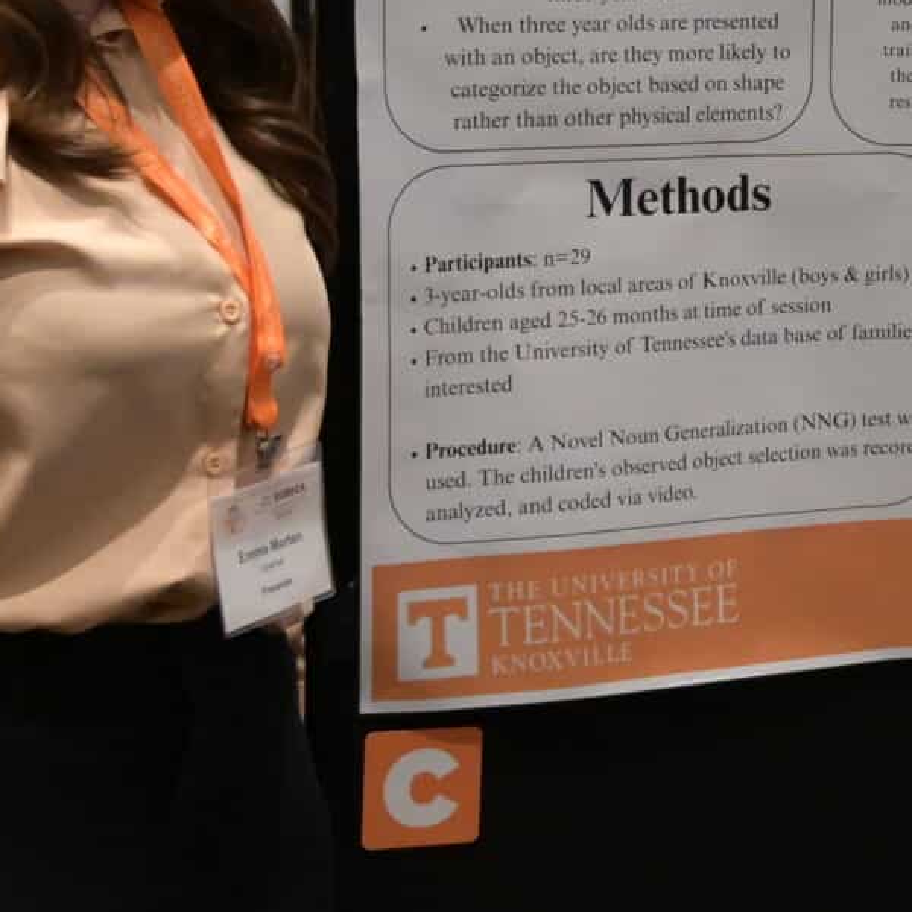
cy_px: 112
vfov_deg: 14.9
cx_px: 1131
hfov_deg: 14.5
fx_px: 3458
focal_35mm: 116
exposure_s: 1/1250
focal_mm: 32
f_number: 3.2
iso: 5000
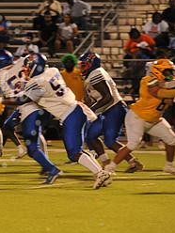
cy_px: 92
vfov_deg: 4.4
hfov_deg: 3.3
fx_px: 3033
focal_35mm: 450
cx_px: -44
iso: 3200
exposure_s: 1/160
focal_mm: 200
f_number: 5.6
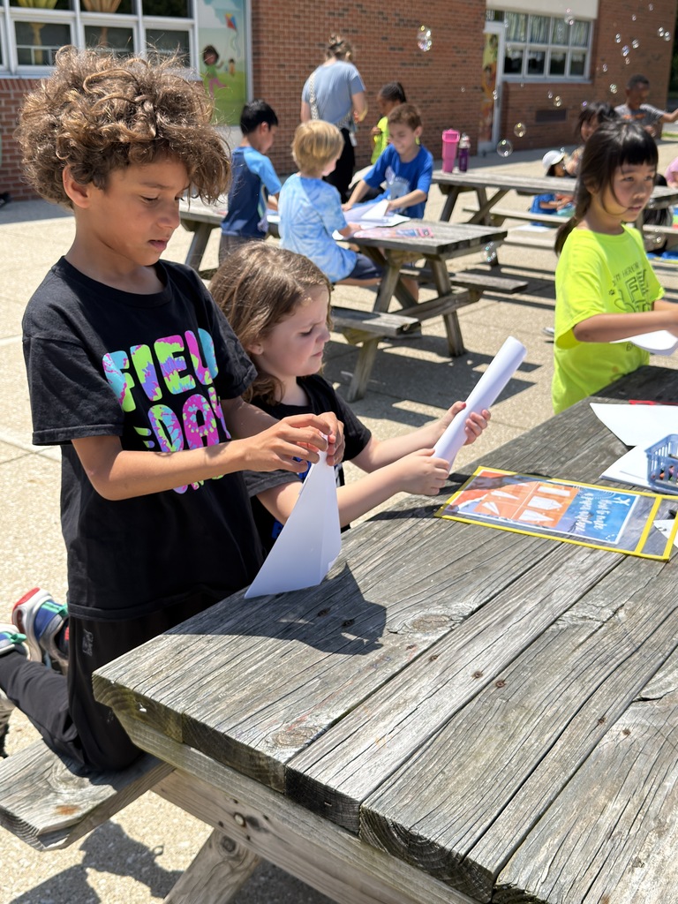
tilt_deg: -19.9
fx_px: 992
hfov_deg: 37.7
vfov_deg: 49.0
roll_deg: -0.6
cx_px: 339
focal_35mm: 38
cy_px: 452
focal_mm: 6.76
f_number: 1.78
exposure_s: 1/4545
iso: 100
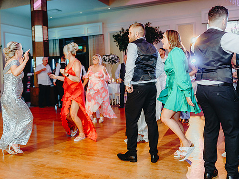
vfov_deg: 36.8
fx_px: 269
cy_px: 87
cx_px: 109
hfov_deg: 47.8
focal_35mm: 39
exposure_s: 1/250
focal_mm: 35
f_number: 2
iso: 1250
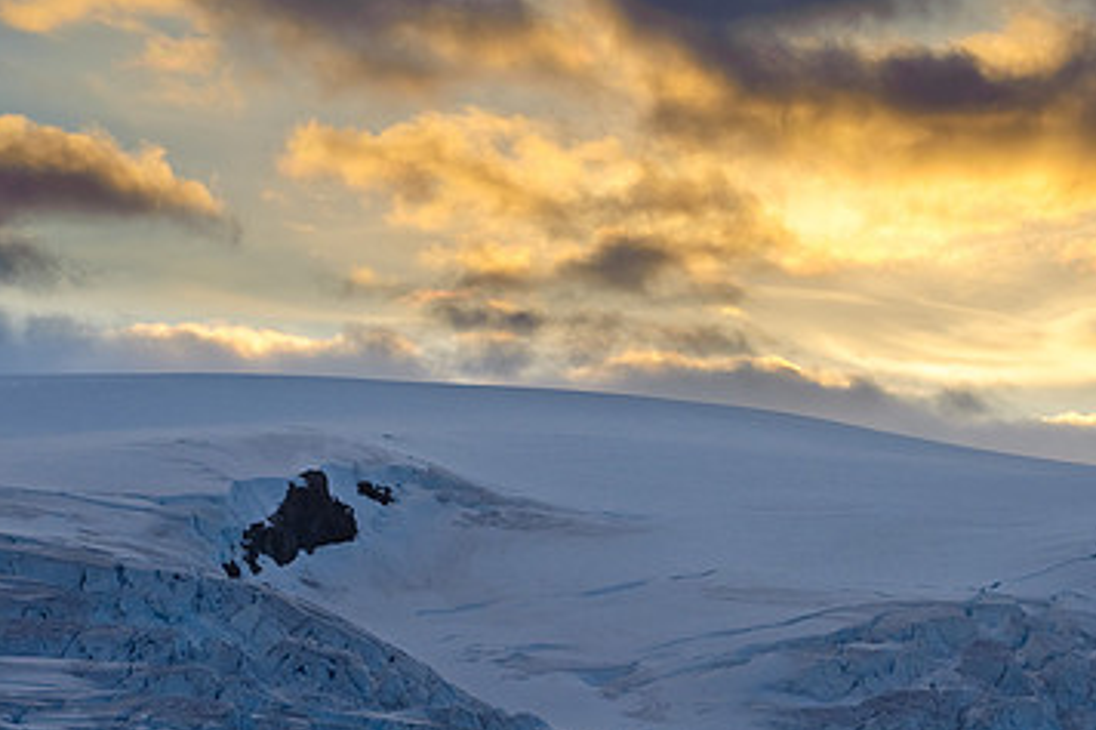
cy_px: 484
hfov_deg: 11.5
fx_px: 5447
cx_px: 733
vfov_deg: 7.7
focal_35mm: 179
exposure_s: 1/320
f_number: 11
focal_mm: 110
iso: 200
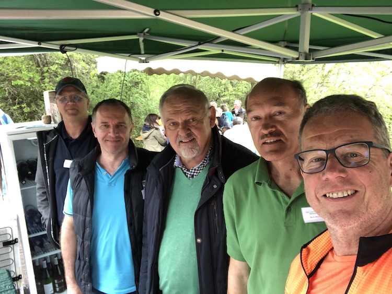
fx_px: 362
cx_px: 196
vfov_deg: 44.2
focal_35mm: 32
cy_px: 147
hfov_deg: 56.8
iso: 80
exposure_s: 1/120
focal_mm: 2.87
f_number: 2.2
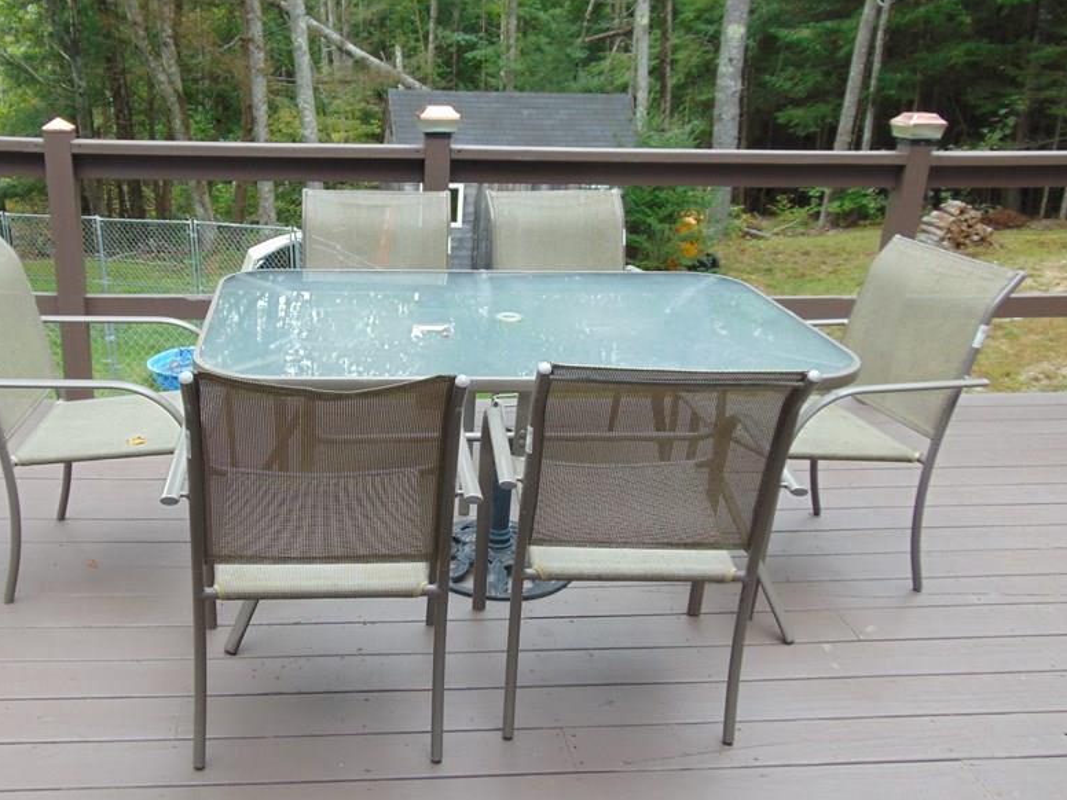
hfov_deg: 54.8
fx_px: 1017
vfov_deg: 42.9
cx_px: 411
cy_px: 384
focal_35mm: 33
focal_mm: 4.5
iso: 80
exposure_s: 1/40
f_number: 3
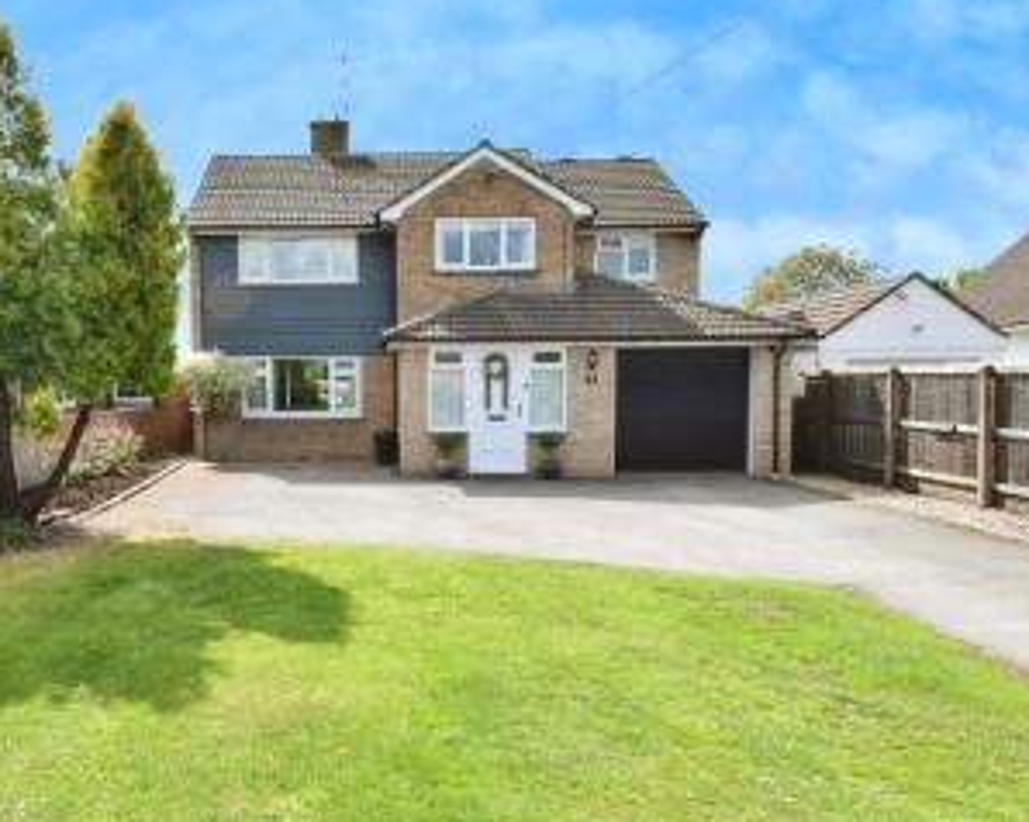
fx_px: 822
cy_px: 530
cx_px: 294
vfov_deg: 52.4
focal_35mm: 27
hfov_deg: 61.5
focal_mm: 12
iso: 200
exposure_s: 1/320
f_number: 9
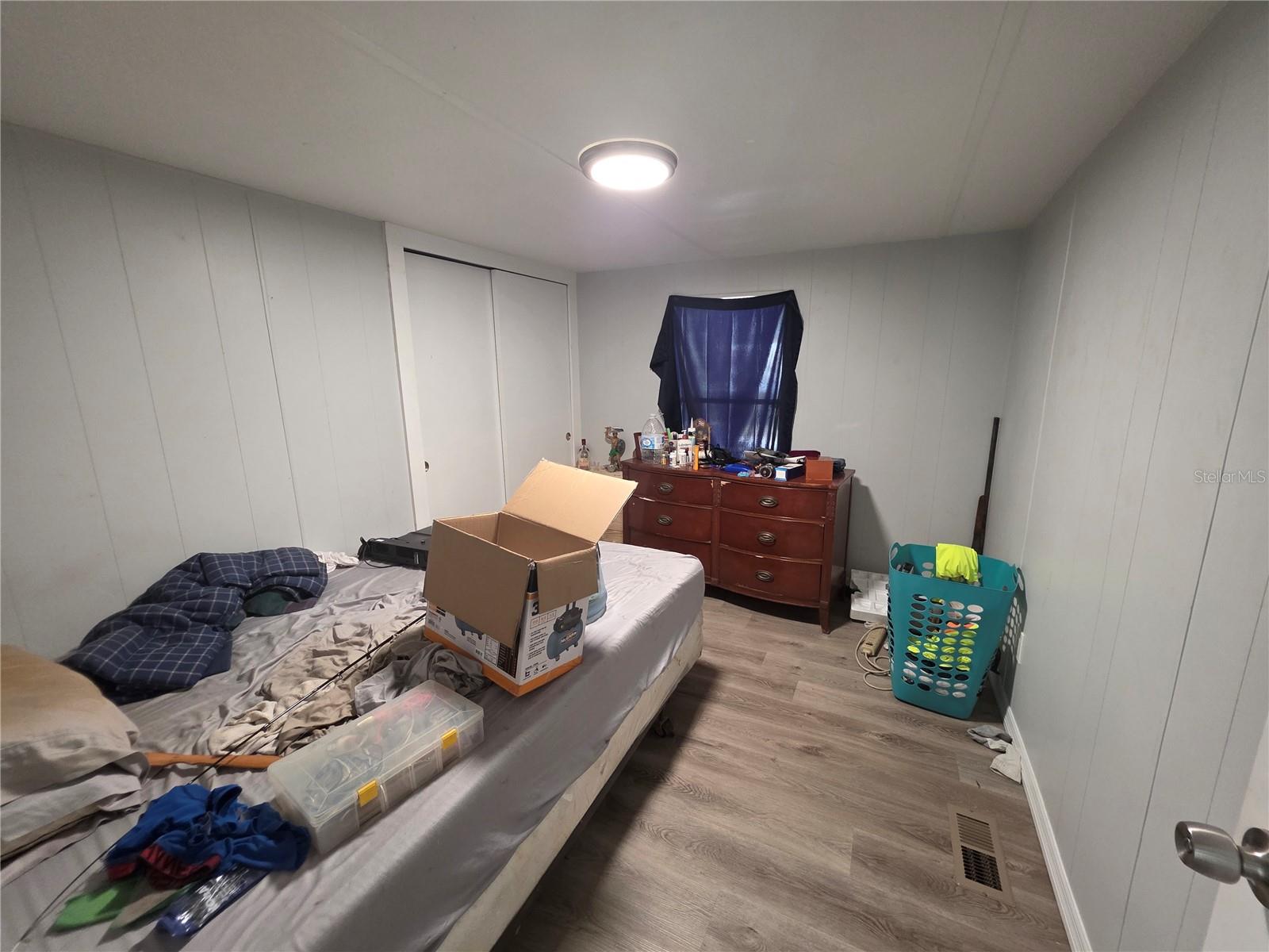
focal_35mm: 13
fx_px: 477
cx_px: 634
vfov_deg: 89.9
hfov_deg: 106.2
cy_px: 476
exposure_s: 1/60
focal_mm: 2.2
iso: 400
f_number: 1.9
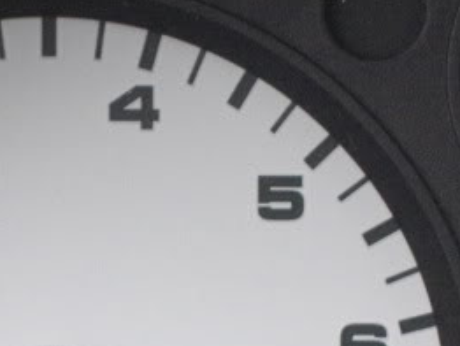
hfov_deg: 7.1
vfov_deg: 5.3
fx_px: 3698
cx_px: 107
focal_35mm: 278
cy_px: 372
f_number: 5.1
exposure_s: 1/160
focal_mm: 23.7
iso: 800
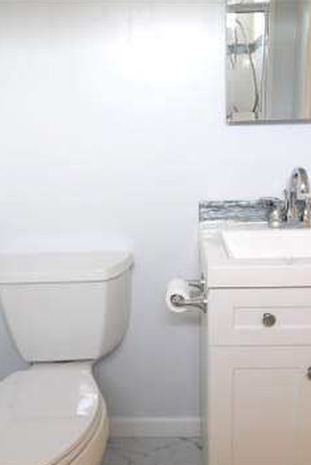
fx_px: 440
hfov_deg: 38.9
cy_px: 234
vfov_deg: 55.8
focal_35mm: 34
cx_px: 165
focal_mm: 4.3
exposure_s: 1/17
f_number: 3.2
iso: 200
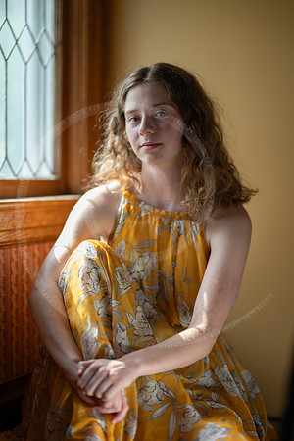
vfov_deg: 23.9
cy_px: 220
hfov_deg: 16.1
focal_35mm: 85
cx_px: 147
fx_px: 1041
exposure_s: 1/500
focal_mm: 85
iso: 160
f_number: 1.2
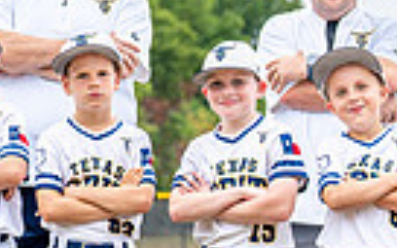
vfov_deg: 5.5
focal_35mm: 237
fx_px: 2564
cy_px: 210
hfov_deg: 8.8
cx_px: 435
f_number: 2.5
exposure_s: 1/500
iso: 160
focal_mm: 50
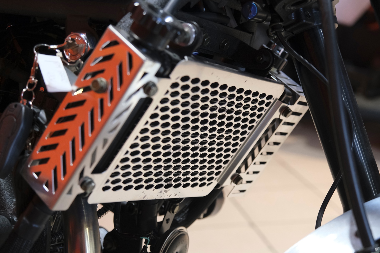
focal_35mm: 64
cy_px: 126
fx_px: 676
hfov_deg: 31.4
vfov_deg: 21.2
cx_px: 190
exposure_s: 1/100
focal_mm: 42.9
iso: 1600
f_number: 4
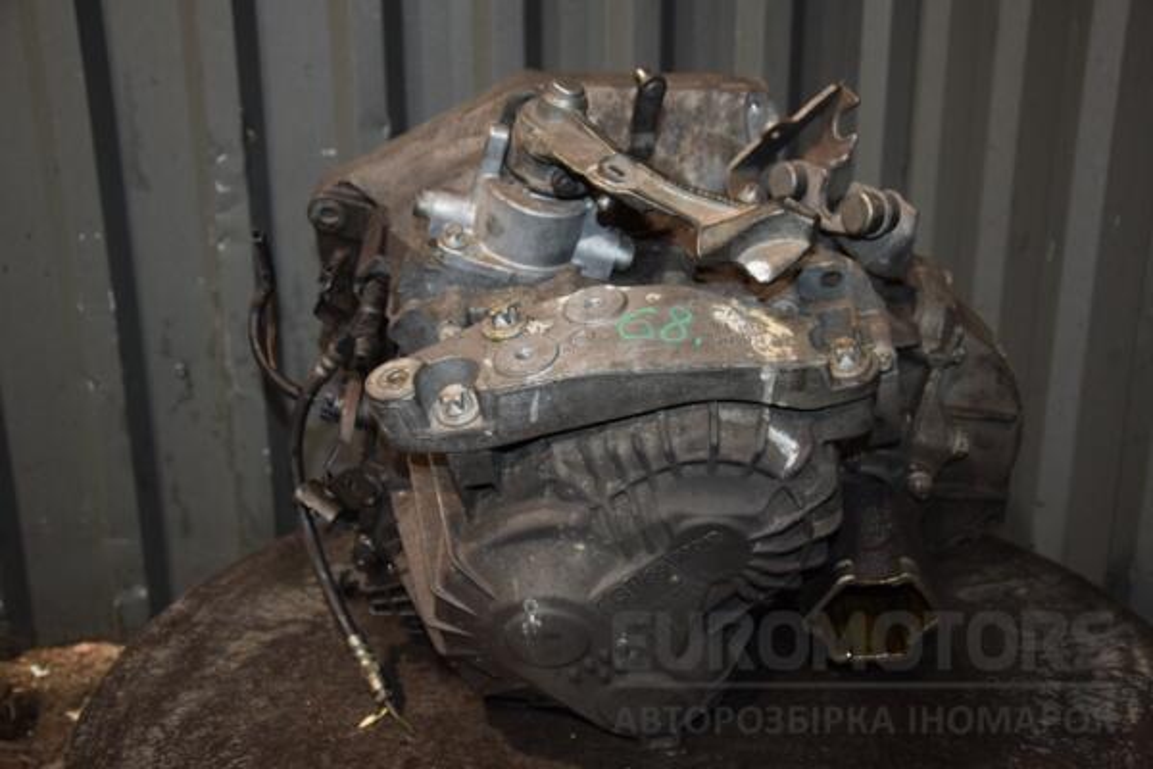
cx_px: 576
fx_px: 1249
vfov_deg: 34.2
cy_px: 384
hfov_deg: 49.6
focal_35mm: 39
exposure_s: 1/60
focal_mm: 26
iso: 800
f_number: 5
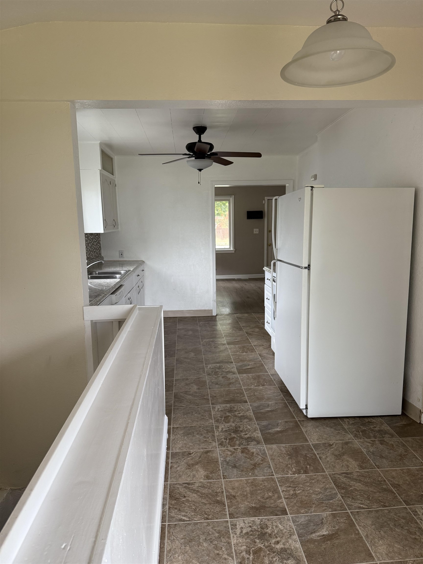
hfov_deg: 56.8
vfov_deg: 71.6
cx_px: 212
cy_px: 282
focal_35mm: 24
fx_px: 391
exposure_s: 1/60
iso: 200
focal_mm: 6.76
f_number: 1.78
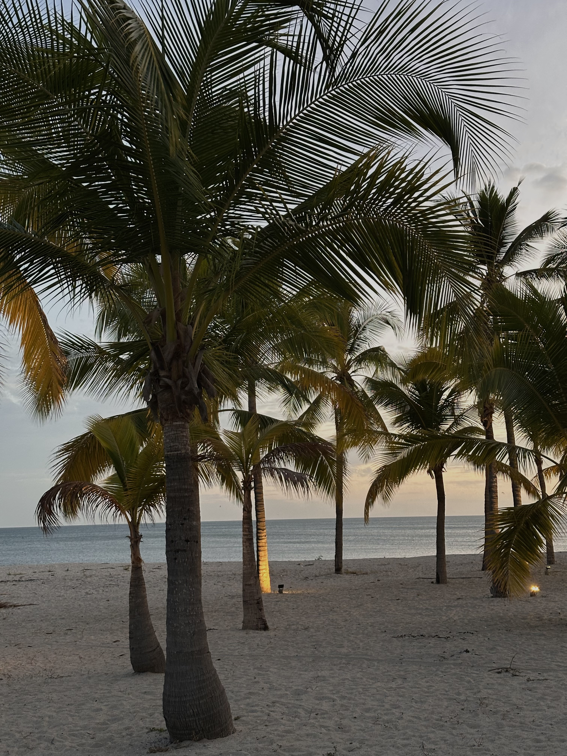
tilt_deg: +8.5
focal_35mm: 48
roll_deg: +0.8
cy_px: 378
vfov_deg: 39.7
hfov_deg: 30.3
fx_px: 1048
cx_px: 284
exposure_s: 1/40
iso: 200
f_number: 1.78
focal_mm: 6.86
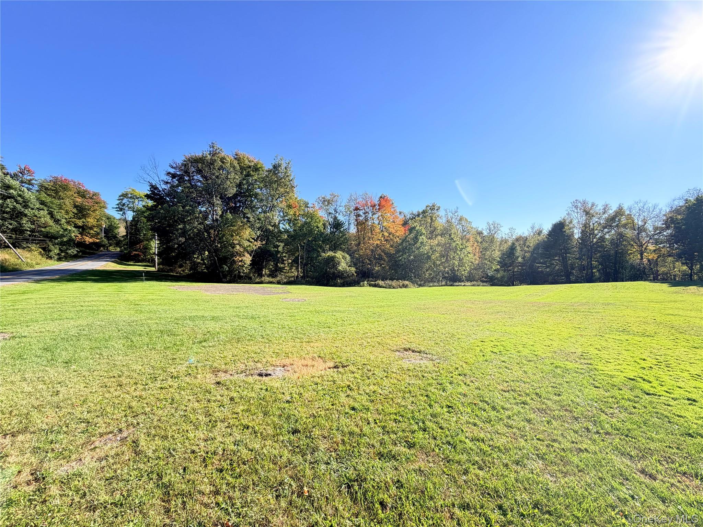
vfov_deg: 85.7
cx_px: 352
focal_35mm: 14
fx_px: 284
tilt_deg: +0.1
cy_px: 264
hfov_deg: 102.1
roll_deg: -1.3
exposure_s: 1/353
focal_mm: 2.22
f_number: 2.2
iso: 50
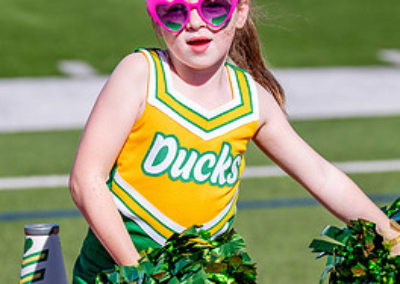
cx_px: 242
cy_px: 127
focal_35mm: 245
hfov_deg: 8.2
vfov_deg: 5.9
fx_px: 2780
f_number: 2.8
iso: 160
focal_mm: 92
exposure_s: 1/4000
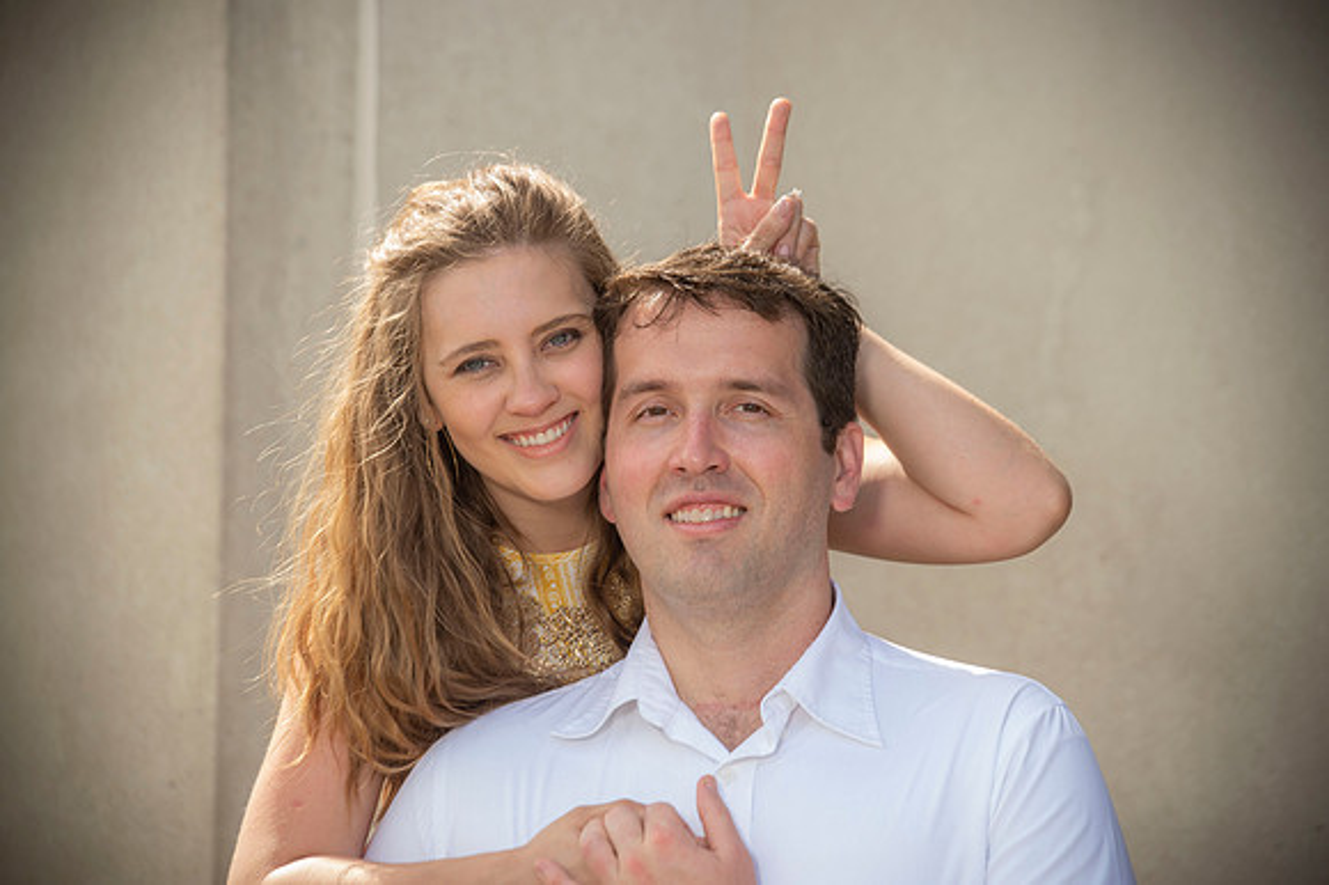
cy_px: 442
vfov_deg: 7.6
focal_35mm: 180
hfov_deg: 11.4
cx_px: 664
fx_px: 6641
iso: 250
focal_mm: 180
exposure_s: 1/250
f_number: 6.3
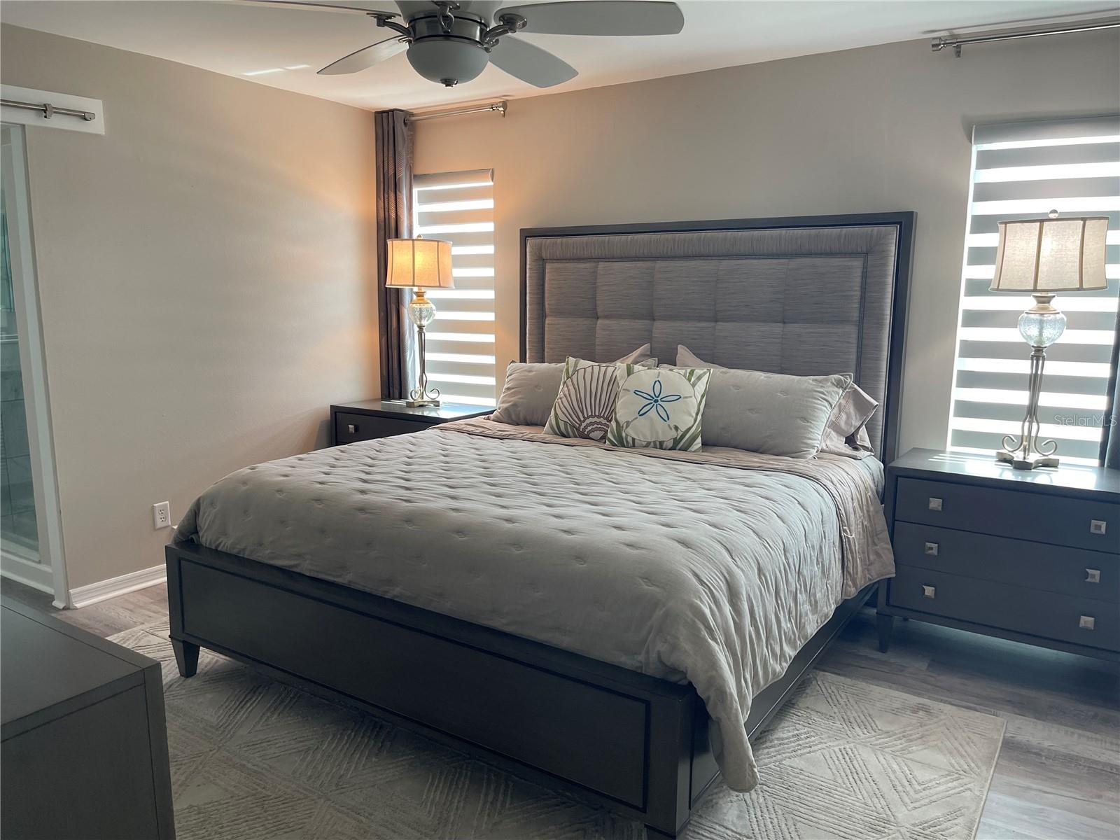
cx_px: 560
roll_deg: -0.2
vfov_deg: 54.9
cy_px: 420
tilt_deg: -10.2
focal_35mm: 25
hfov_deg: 69.4
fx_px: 809
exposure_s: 1/60
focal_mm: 5.1
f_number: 1.6
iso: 80
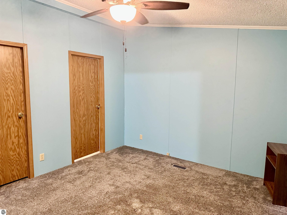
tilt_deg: -5.4
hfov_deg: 71.6
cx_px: 144
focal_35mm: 24
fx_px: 199
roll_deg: -1.2
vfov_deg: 56.8
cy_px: 108
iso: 800
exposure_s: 1/40
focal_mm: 6.76
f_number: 1.78
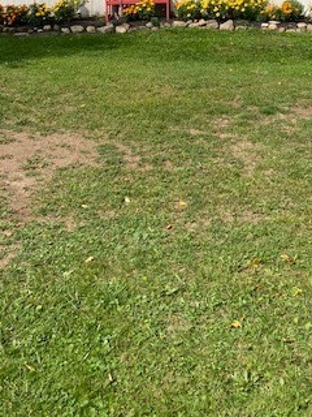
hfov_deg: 28.0
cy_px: 18
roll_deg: -0.2
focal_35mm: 52
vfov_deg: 34.1
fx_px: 625
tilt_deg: -3.4
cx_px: 144
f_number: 1.8
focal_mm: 4.25
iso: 32
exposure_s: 1/2315
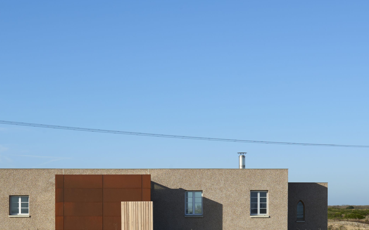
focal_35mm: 84
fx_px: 845
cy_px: 146
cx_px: 150
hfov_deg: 24.6
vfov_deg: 15.5
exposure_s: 1/250
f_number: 11
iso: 100
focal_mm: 45
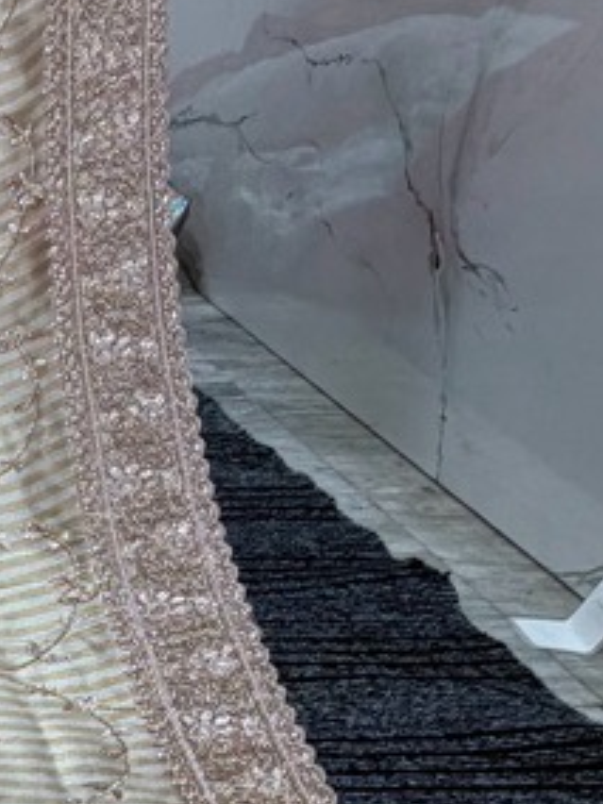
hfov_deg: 17.9
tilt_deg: -42.8
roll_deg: -0.4
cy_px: 1132
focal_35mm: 63
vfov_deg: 25.1
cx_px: -527
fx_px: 1463
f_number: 2.2
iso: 100
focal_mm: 2.22
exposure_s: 1/100
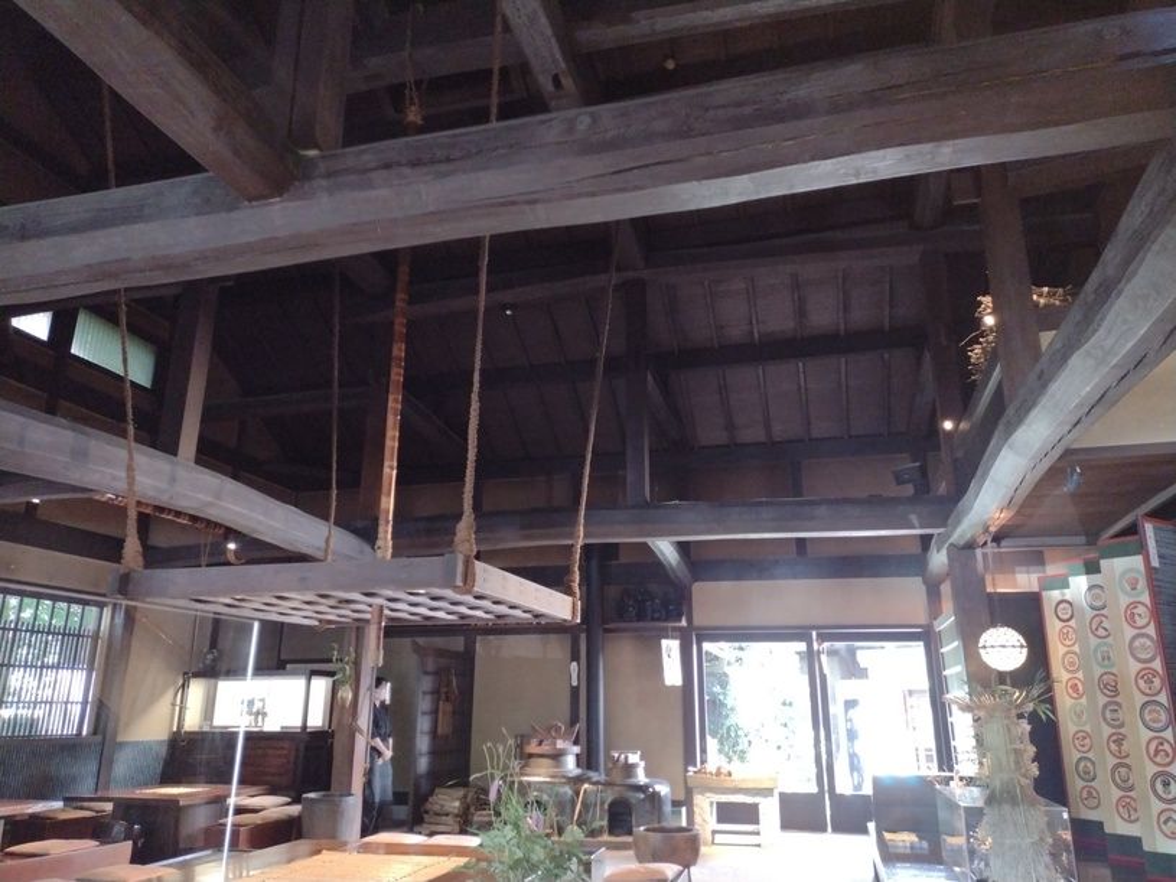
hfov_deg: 65.3
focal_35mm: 27
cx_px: 588
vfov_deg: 51.3
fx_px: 917
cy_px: 441
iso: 584
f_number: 1.7
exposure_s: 1/24
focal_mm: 4.71
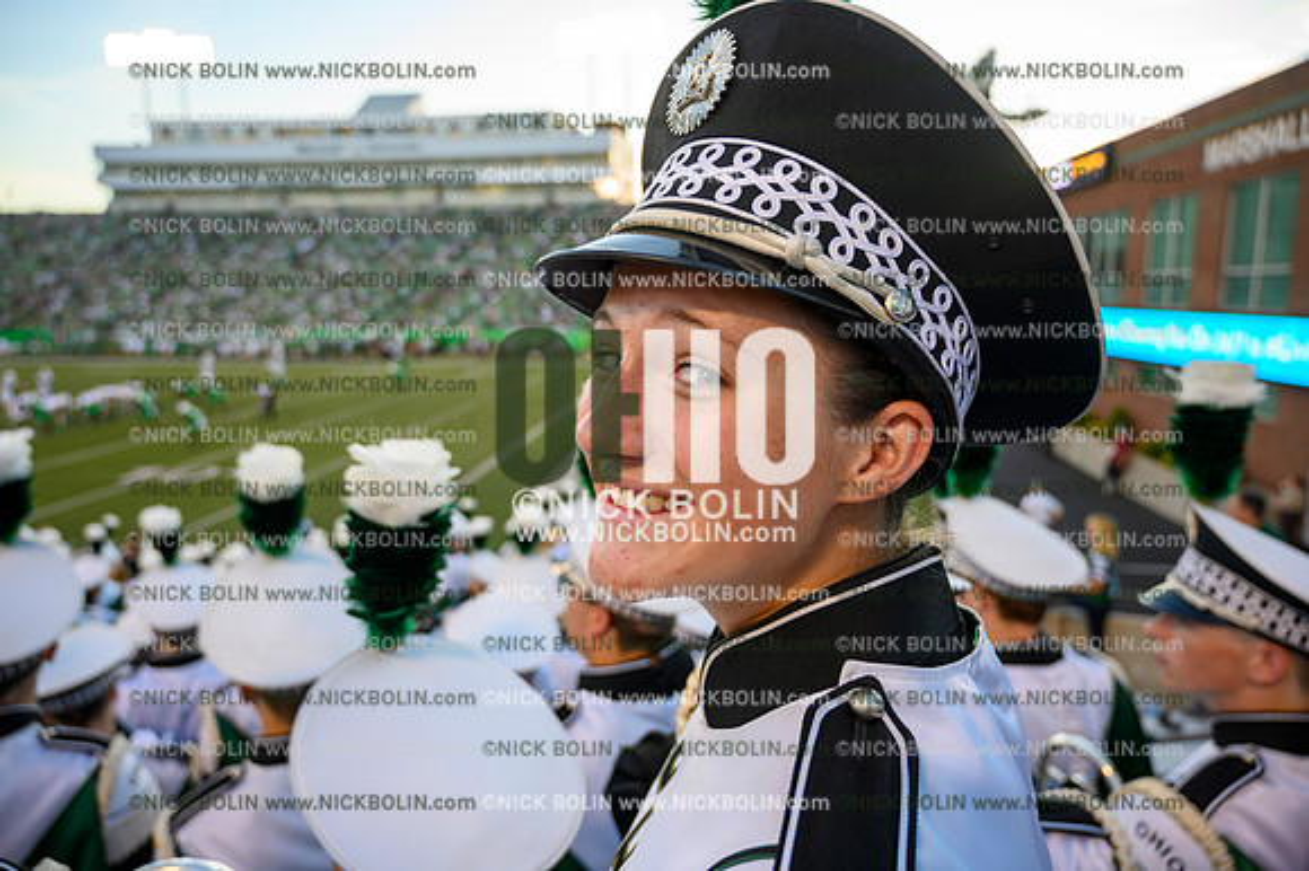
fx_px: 872
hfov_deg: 73.8
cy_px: 436
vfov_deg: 53.1
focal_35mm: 24
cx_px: 654
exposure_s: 1/50
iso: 100
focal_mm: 24
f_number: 4
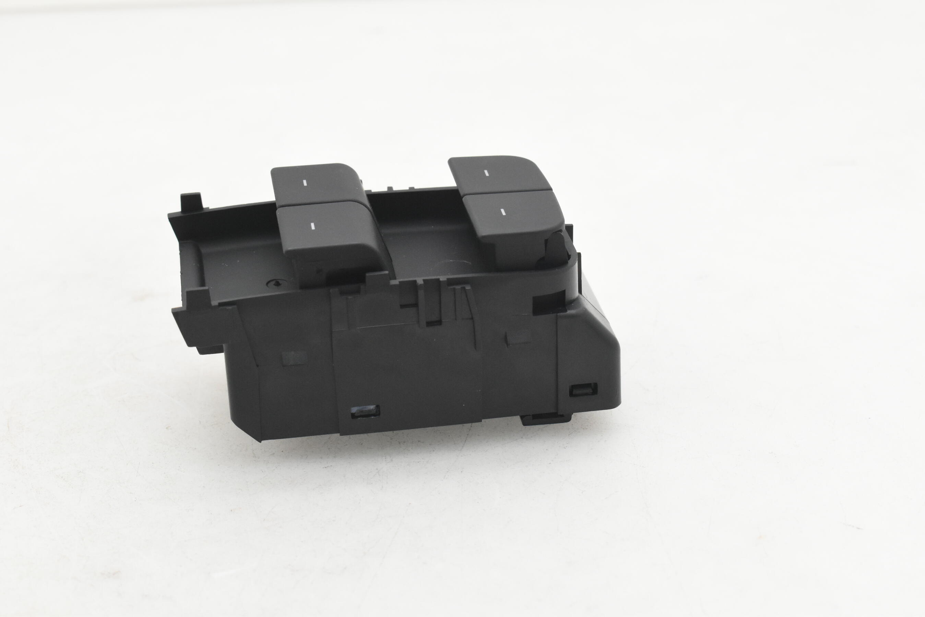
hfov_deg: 28.1
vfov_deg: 18.9
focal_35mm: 72
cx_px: 462
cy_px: 308
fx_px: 1850
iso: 2500
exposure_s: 1/200
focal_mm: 48
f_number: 10
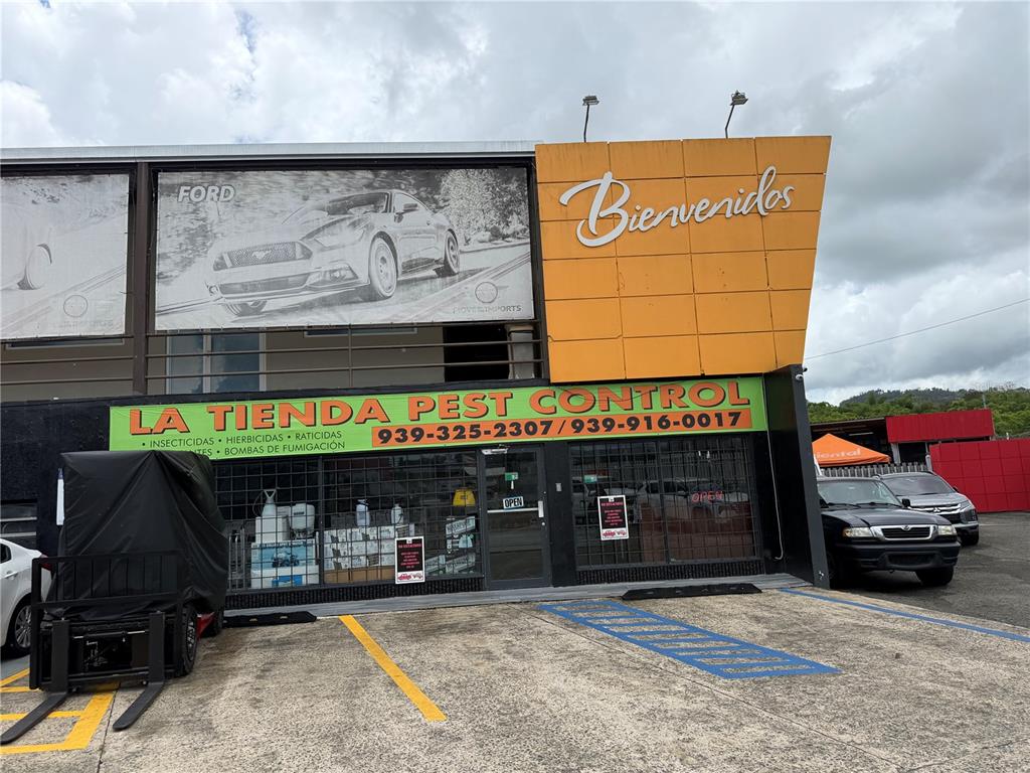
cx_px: 515
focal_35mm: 24
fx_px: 714
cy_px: 386
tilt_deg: +9.1
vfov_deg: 56.8
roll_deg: +3.6
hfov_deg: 71.6
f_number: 1.78
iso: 80
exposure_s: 1/4405
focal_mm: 6.76
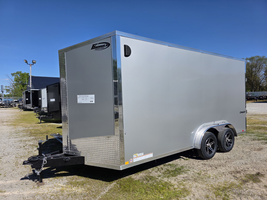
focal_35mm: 23
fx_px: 177
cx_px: 134
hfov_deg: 73.9
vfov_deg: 58.9
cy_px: 100
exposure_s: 1/7944
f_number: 1.7
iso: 80
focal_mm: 6.3
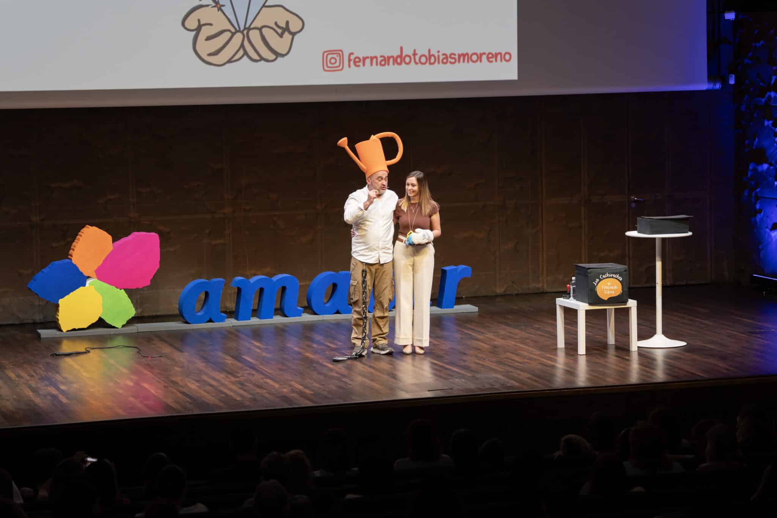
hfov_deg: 19.5
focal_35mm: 105
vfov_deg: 13.0
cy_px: 259
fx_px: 2266
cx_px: 388
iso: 320
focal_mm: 105
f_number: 2.8
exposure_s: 1/200
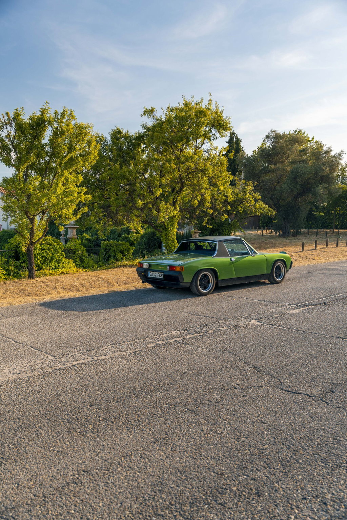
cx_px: 174
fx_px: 444
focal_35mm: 31
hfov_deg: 42.7
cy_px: 260
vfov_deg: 60.8
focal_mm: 30.7
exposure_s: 1/400
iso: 100
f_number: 3.5
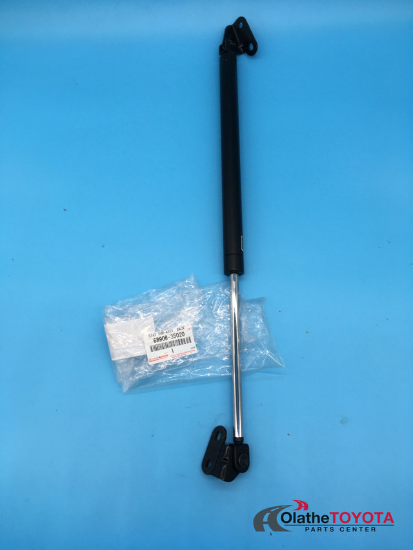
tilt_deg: -71.7
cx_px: 206
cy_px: 275
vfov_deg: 61.7
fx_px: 461
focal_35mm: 29
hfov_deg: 48.2
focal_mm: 4.15
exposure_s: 1/120
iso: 32
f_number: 2.2
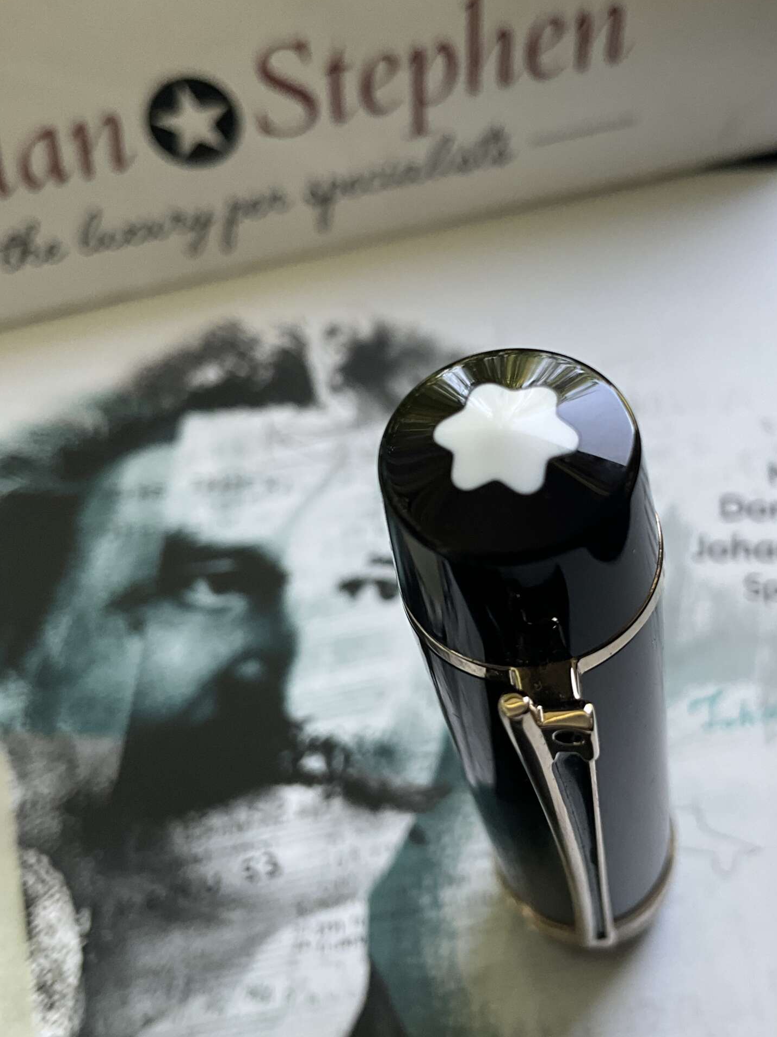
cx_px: 522
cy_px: 517
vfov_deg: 47.9
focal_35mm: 39
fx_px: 1167
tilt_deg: -57.0
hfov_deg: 36.4
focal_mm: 3
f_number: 1.8
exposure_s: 1/122
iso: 40
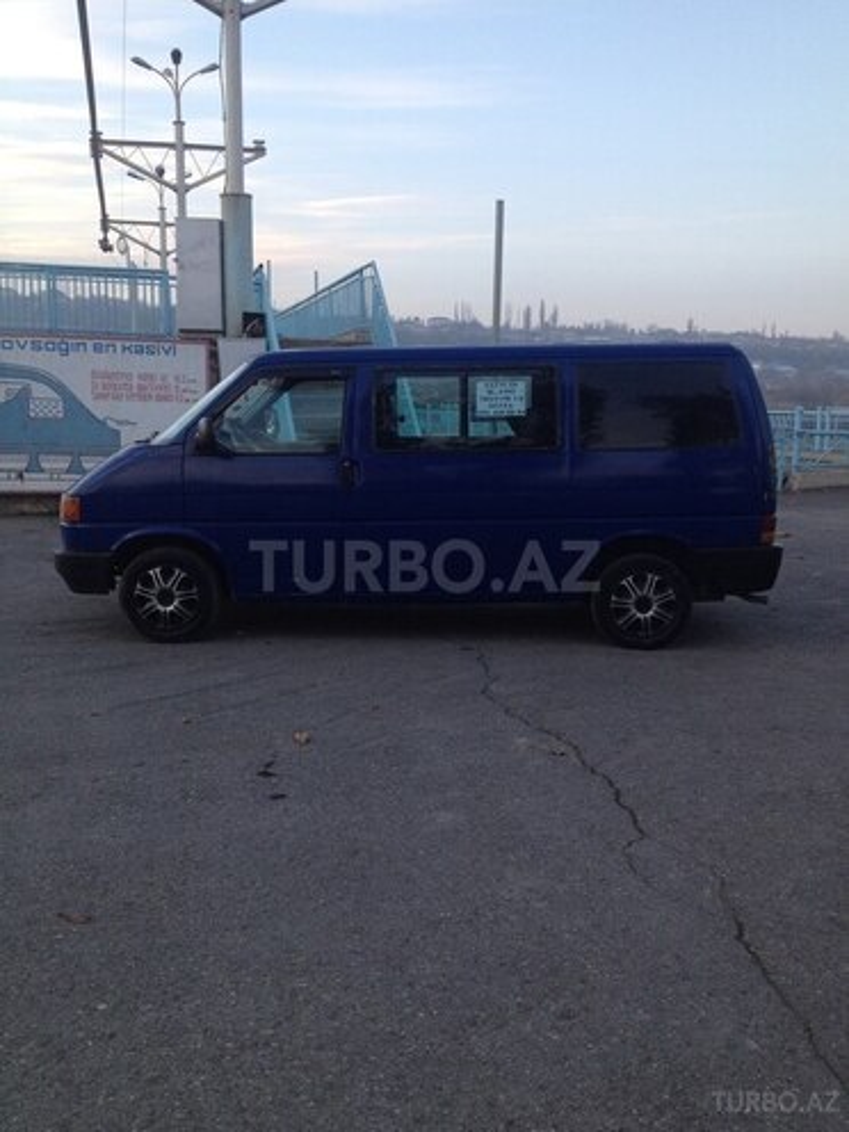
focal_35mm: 35
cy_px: 566
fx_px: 1145
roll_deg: -0.9
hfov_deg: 40.7
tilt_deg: -6.5
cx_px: 424
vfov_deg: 52.6
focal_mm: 4.28
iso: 80
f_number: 2.4
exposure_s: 1/120
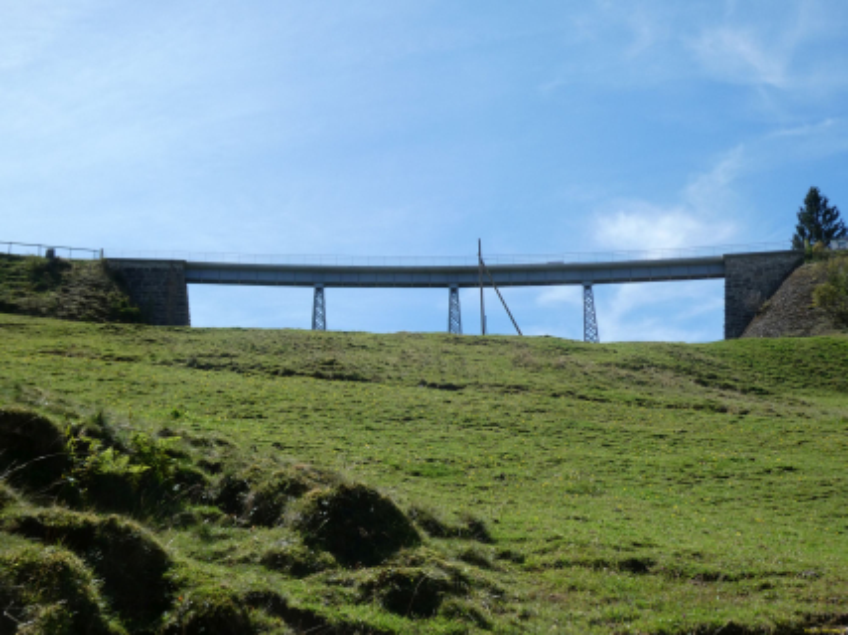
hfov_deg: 43.0
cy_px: 318
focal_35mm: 44
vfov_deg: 32.9
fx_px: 1078
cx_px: 424
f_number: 3.9
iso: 80
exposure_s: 1/800
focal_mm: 7.8
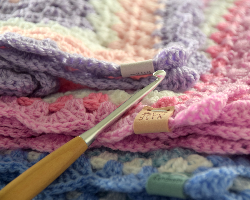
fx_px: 1070
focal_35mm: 145
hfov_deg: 13.3
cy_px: 100
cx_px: 145
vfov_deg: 10.7
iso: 250
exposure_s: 1/15
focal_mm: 85
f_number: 6.3
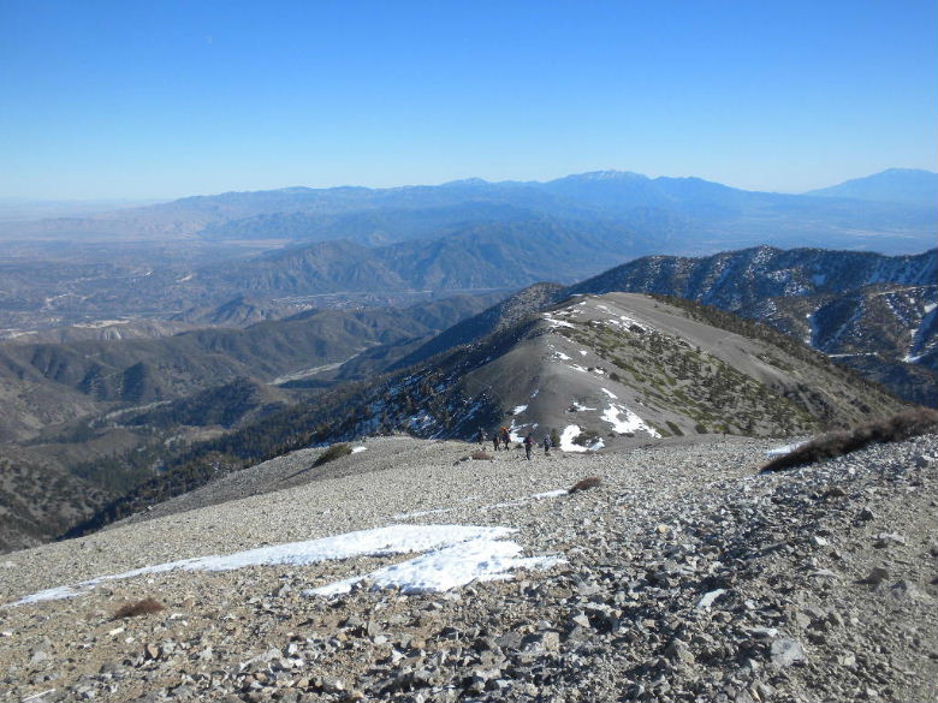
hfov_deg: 50.1
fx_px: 1003
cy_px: 352
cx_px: 469
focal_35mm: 37
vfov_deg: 38.7
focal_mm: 6.6
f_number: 10
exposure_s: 1/120
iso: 64
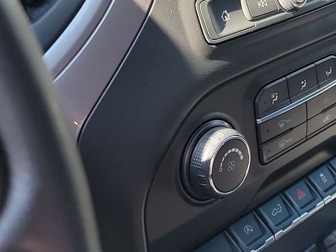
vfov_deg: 19.8
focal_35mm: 73
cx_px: 289
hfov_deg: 26.0
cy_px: 21
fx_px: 709
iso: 149
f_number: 1.8
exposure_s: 1/59
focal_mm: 6.7
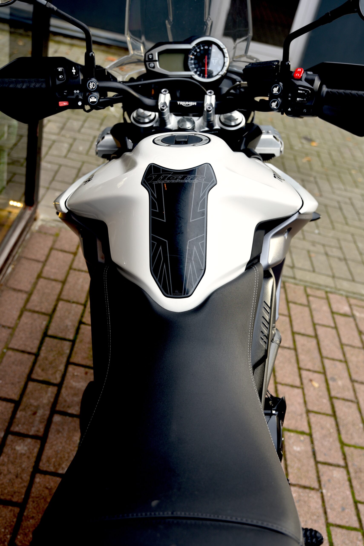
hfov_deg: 35.1
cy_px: 273
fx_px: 576
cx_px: 182
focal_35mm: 38
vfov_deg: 50.7
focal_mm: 38
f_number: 5
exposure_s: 1/100
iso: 200
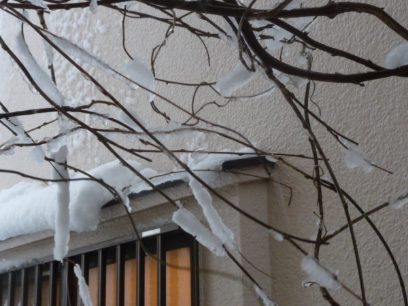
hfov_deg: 30.3
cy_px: 161
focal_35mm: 64
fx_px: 754
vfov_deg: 22.9
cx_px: 197
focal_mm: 6
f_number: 3.7
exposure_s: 1/30
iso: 125
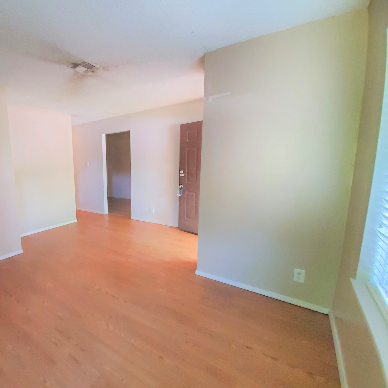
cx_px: 127
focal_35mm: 16
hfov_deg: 84.1
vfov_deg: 87.4
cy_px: 200
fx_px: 203
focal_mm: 1.8
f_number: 2.2
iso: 500
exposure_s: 1/29
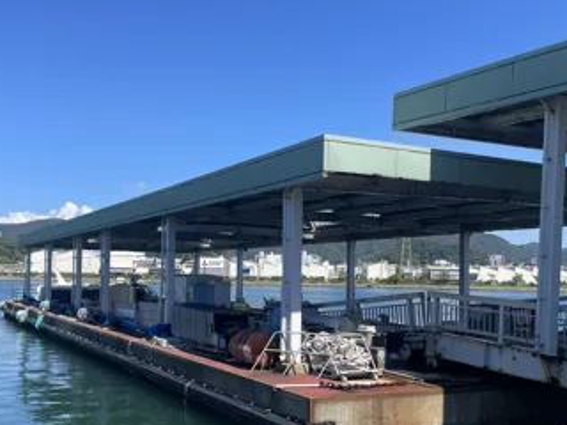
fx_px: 639
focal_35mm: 39
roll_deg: -0.7
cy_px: 273
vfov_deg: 36.5
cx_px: 243
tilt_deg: +0.4
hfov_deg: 47.7
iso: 32
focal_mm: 4.2
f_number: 1.6
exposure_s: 1/2174
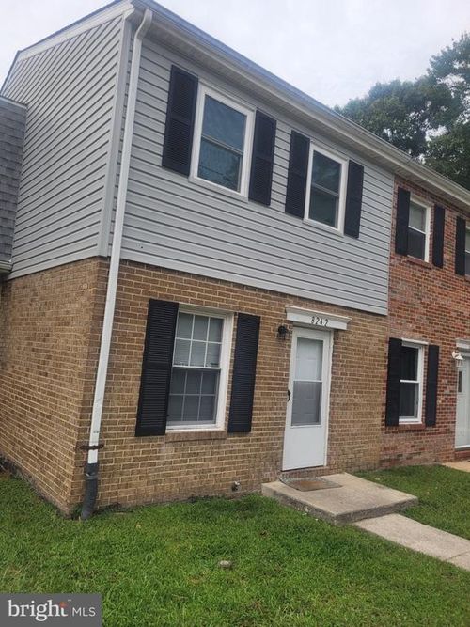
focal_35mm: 26
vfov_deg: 67.3
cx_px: 235
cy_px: 314
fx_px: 471
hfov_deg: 53.0
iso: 40
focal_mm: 5.4
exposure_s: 1/290
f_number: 1.8
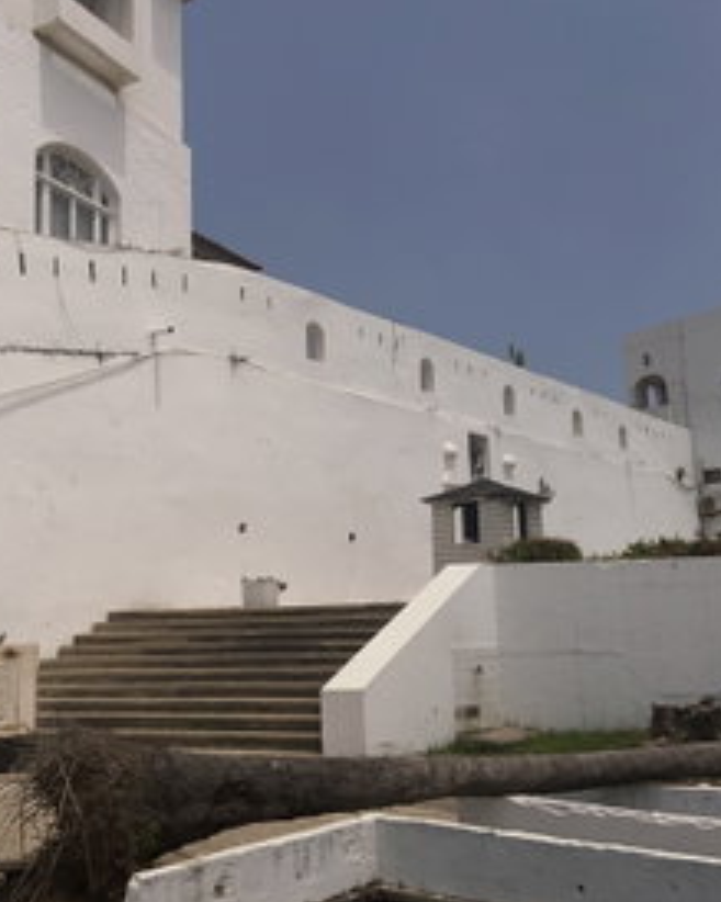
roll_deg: +0.4
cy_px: 458
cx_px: 293
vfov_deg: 49.1
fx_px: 987
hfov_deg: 40.0
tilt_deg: +8.9
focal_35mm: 37
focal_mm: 4.25
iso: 32
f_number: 1.8
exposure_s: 1/22727
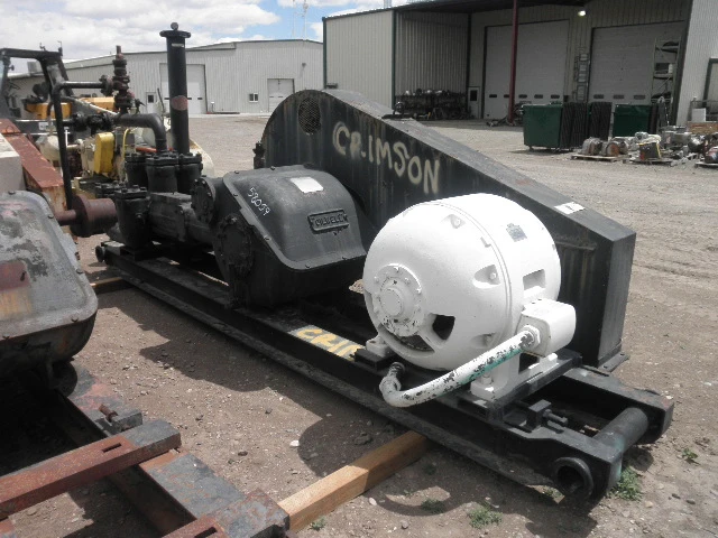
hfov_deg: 63.4
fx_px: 581
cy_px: 269
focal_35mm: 28
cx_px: 359
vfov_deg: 49.7
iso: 64
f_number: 8.5
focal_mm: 5
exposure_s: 1/125
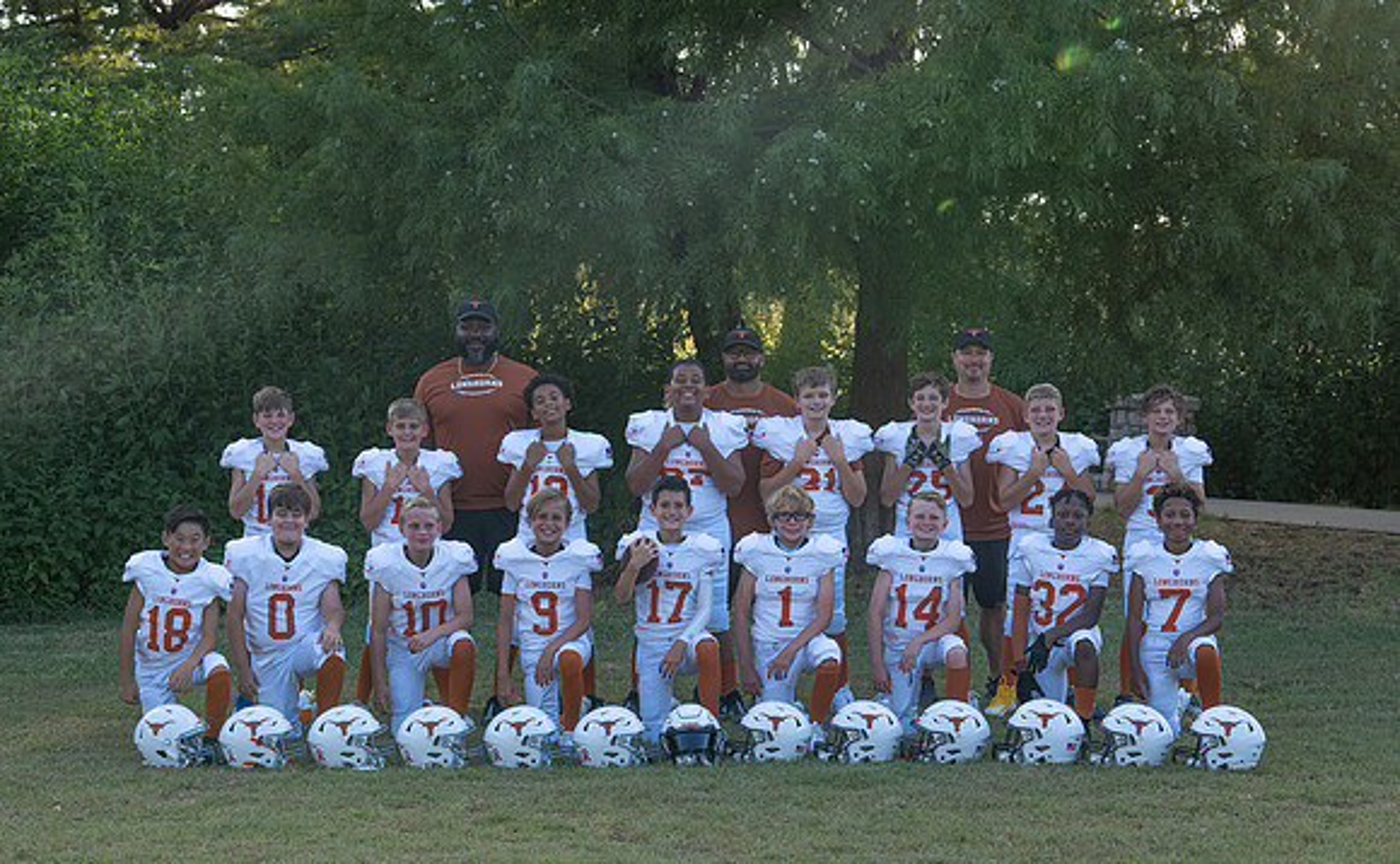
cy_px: 484
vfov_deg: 16.6
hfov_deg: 26.7
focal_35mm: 78
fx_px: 2953
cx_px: 670
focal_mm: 70
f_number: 4.5
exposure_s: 1/400
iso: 250
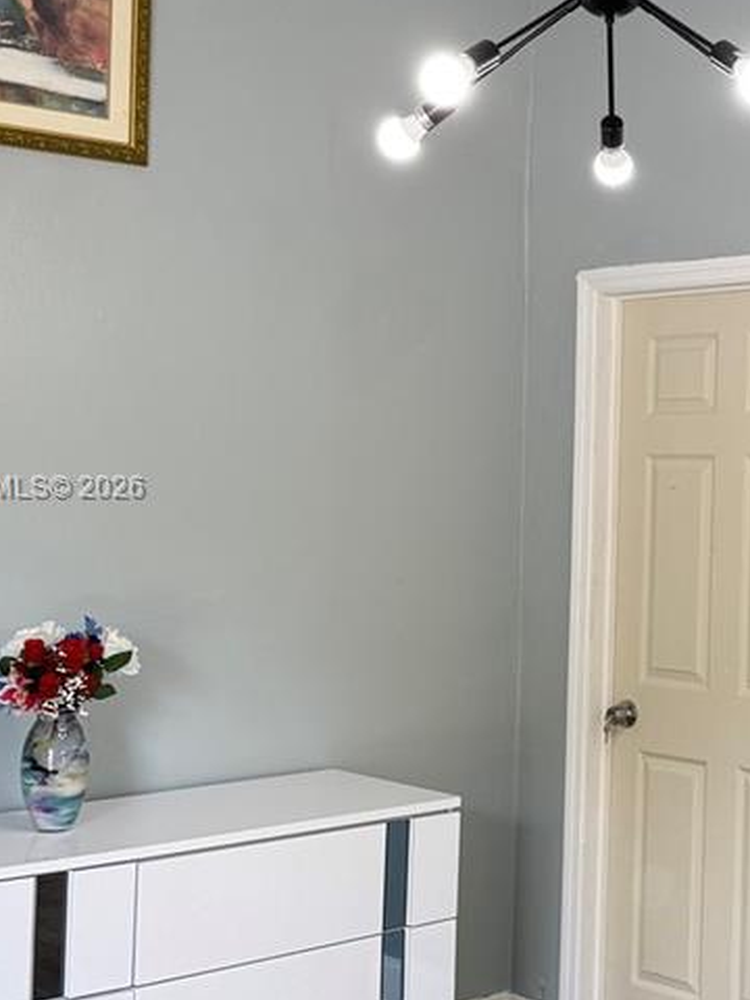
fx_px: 1733
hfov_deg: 23.7
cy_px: 490
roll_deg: -0.8
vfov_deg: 32.2
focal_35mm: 60
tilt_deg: +0.4
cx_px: 696
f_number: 1.78
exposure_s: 1/120
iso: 160
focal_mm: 6.76
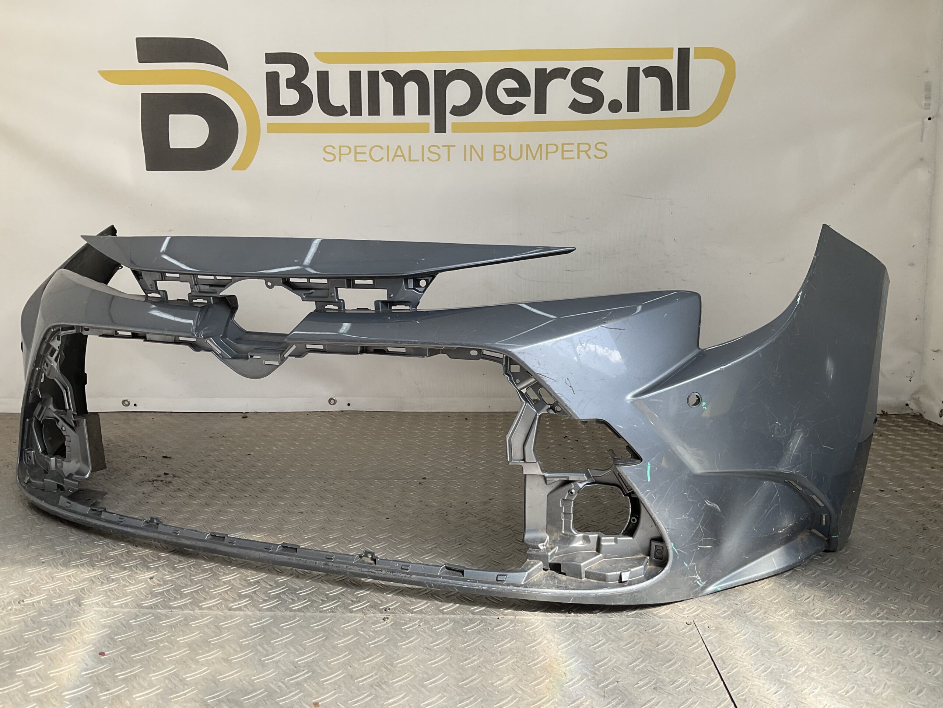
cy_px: 354
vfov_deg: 48.2
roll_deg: -1.1
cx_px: 472
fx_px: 790
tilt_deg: -9.5
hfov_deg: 61.7
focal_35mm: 29
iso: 16
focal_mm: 3
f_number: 1.8
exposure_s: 1/519
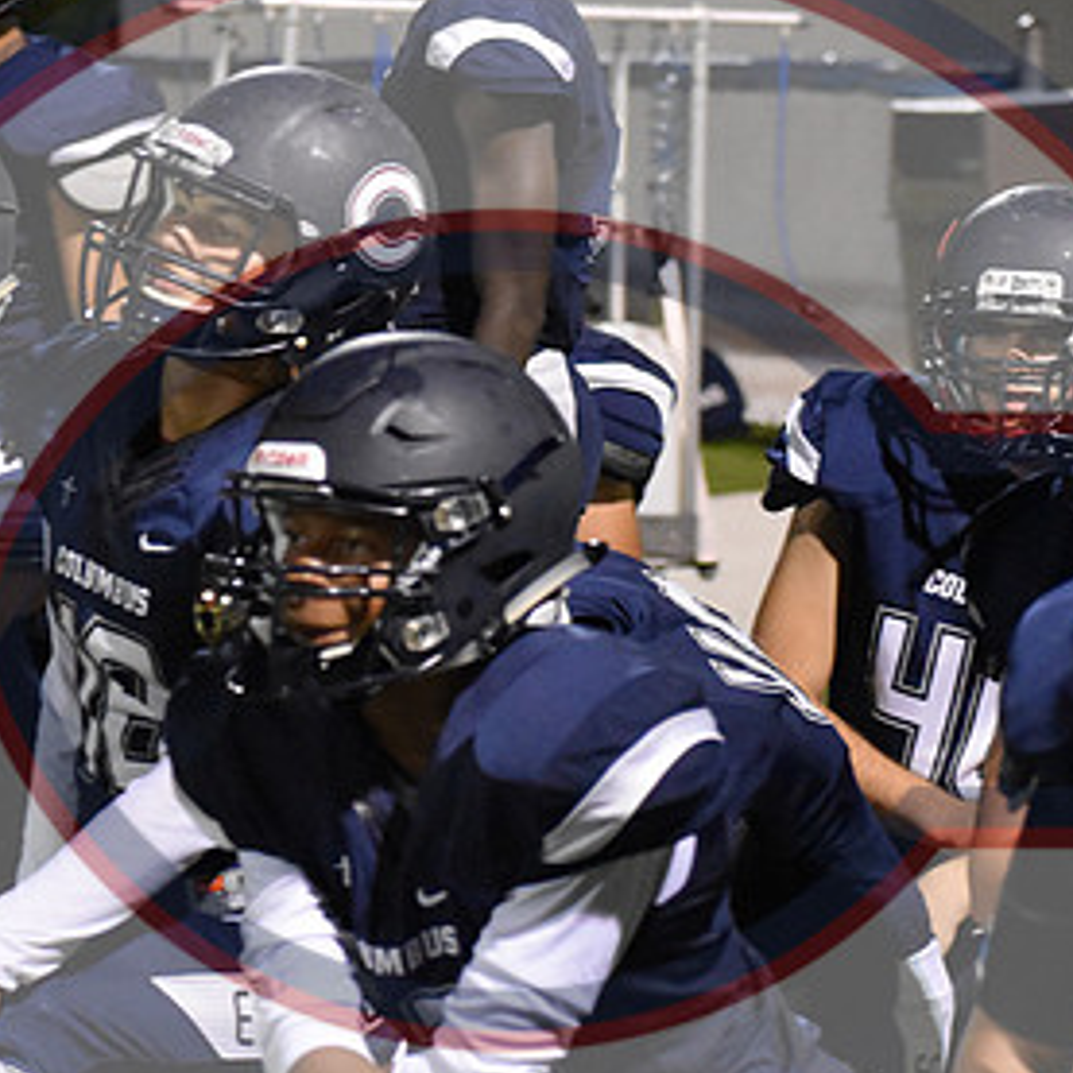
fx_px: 9188
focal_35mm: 262
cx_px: 488
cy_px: 629
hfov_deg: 6.7
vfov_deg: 6.7
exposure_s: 1/125
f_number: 4.8
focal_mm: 98
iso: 7200
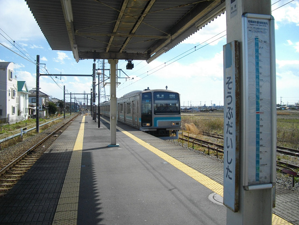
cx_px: 150
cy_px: 112
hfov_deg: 58.4
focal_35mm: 31
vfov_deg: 45.4
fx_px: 268
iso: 100
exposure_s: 1/125
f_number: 8.8
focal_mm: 5.7
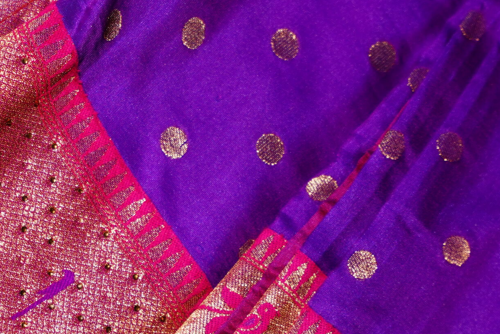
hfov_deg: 9.4
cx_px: 73
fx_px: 3041
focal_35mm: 219
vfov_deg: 6.3
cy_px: 238
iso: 250
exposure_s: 1/200
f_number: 2.8
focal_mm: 70
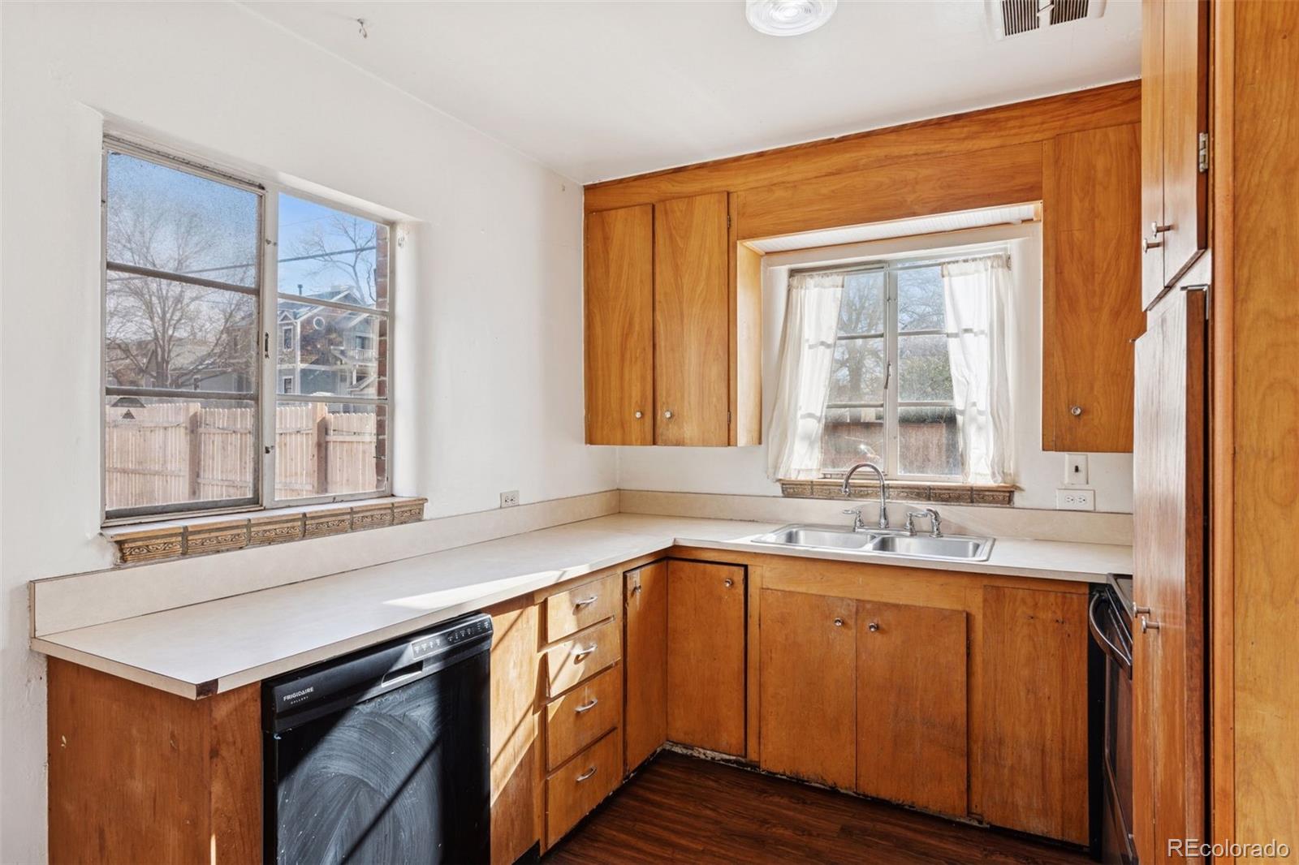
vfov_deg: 61.9
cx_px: 650
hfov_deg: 84.0
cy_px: 432
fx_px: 721
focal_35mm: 20
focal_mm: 20
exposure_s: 1/60
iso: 400
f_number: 9
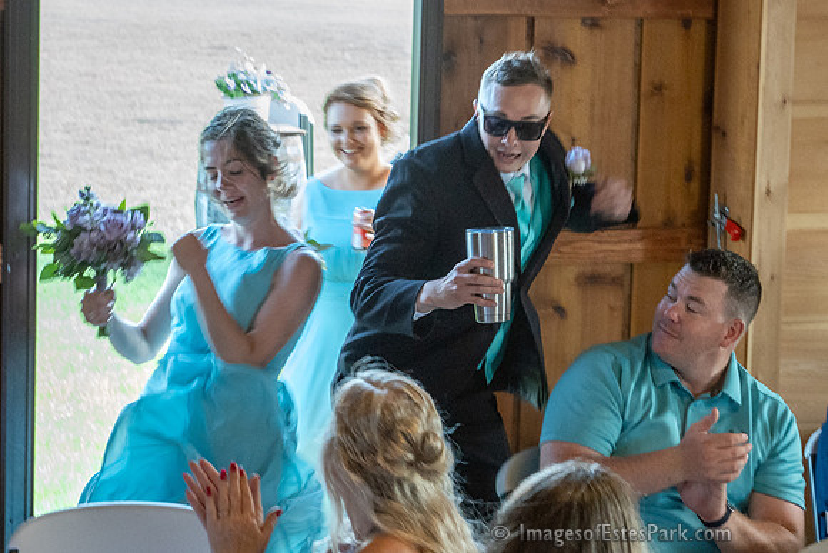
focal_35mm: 50
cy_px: 276
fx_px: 1150
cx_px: 414
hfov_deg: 39.6
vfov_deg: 27.0
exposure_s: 1/100
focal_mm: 50
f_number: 6.3
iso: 1600
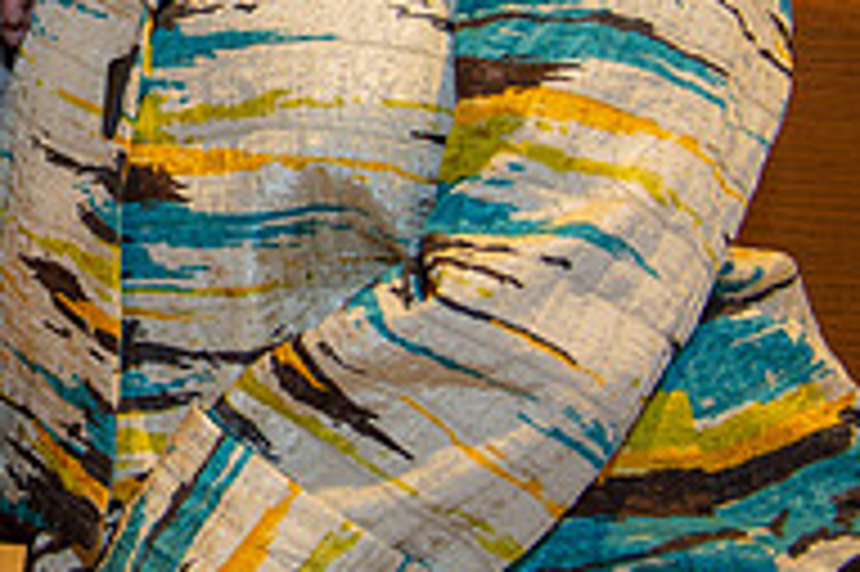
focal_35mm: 94
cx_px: -293
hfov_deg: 19.8
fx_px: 2244
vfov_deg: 14.3
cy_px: 0
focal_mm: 31
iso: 800
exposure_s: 1/100
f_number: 2.8
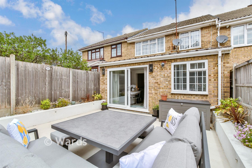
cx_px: 126
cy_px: 84
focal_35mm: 15
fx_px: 105
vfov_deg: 77.3
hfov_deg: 100.4
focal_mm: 10
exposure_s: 1/500
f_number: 11
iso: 500
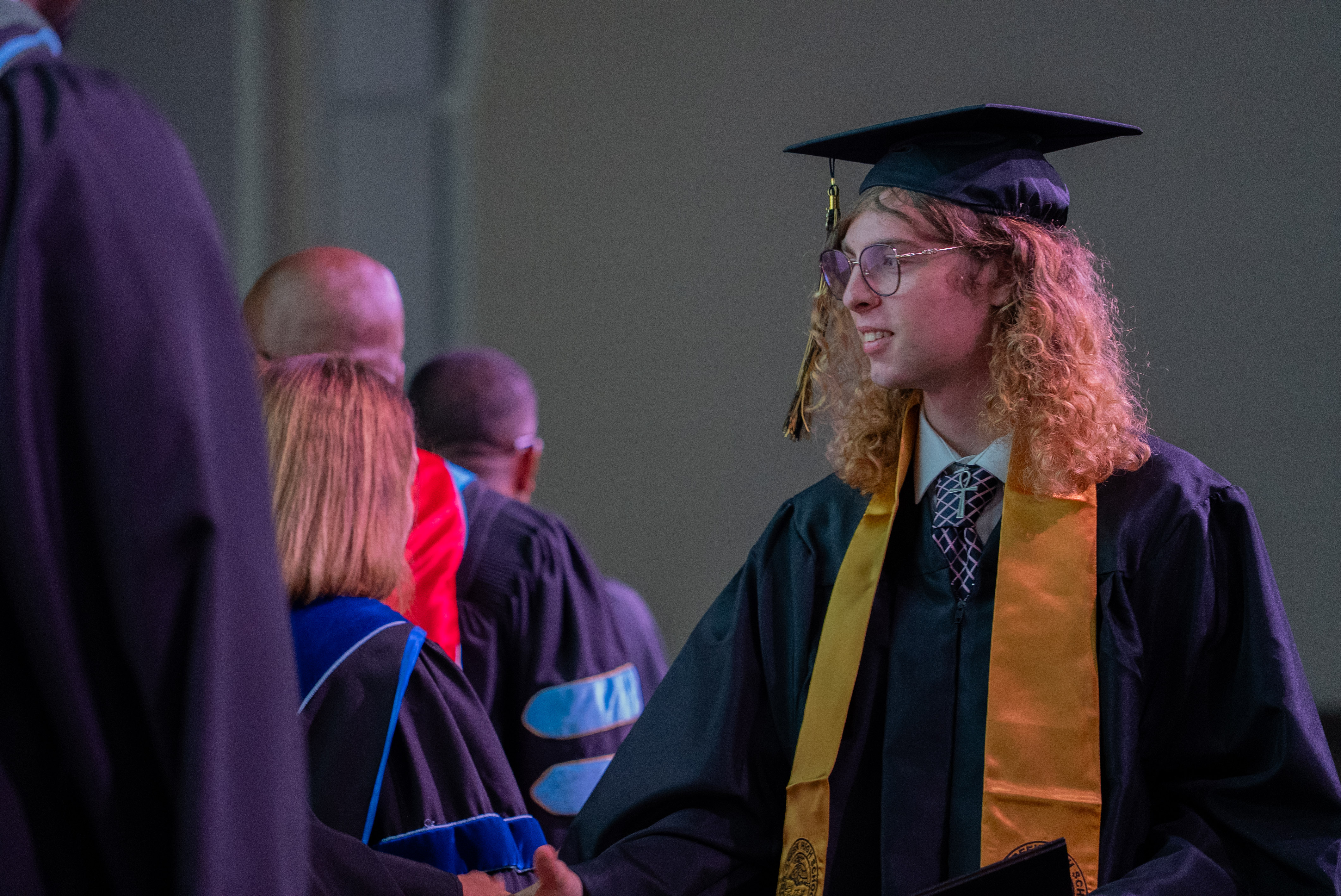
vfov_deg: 6.9
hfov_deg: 10.3
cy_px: 448
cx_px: 670
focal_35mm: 200
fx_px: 7454
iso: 6400
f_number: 4
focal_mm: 200
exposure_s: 1/125
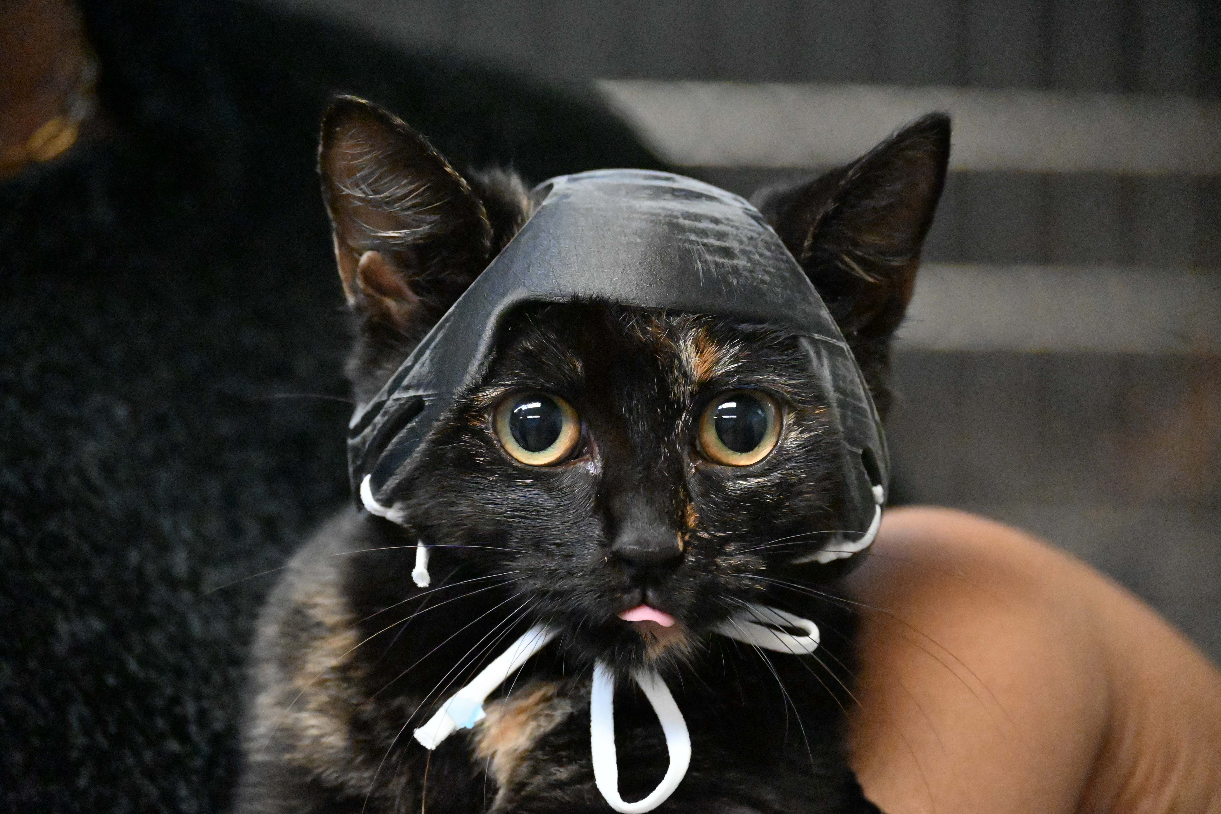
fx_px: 7631
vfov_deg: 6.1
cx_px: 610
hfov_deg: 9.1
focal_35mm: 225
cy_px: 407
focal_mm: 150
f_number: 5.3
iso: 16000
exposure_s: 1/320
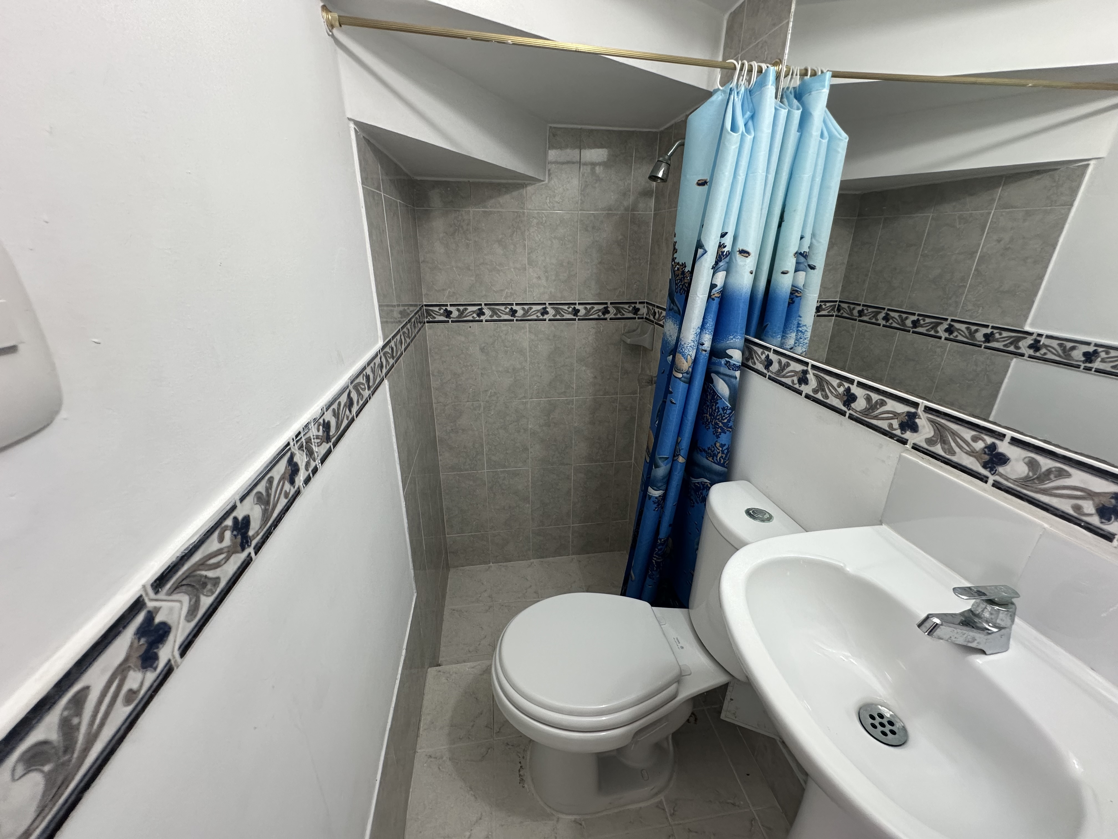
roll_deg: -1.3
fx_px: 452
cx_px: 559
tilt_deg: -21.6
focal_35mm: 14
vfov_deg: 85.7
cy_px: 420
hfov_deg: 102.1
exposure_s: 1/120
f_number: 2.2
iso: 200
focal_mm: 2.22
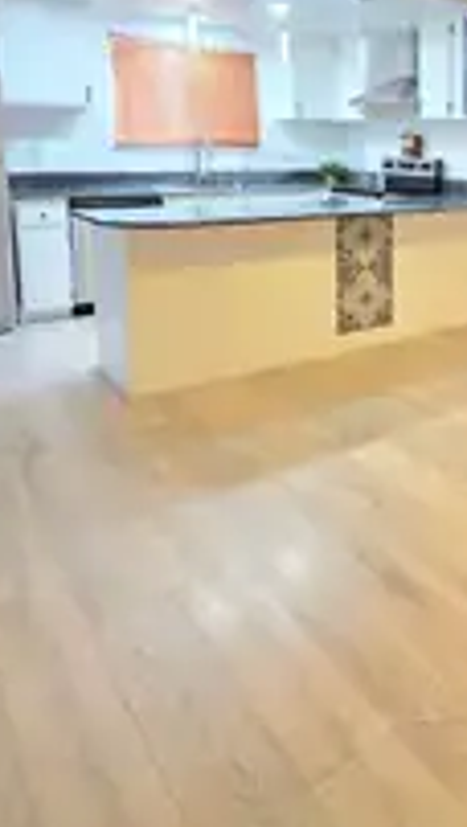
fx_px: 615
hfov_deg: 36.2
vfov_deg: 65.1
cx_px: 496
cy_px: 242
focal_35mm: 28
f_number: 1.9
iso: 320
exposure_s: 1/60.2
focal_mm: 2.2
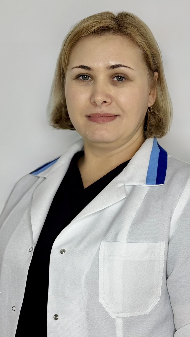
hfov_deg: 20.7
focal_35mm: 58
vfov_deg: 36.0
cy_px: 179
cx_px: 105
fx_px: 519
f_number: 1.78
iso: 64
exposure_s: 1/50
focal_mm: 6.76
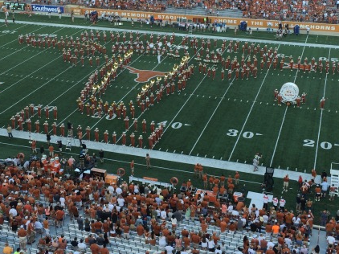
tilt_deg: -19.9
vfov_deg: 26.2
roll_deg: +1.0
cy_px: 65
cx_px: 157
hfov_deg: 34.9
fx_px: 538
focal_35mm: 55
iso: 32
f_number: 2.2
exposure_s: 1/272
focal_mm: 4.15
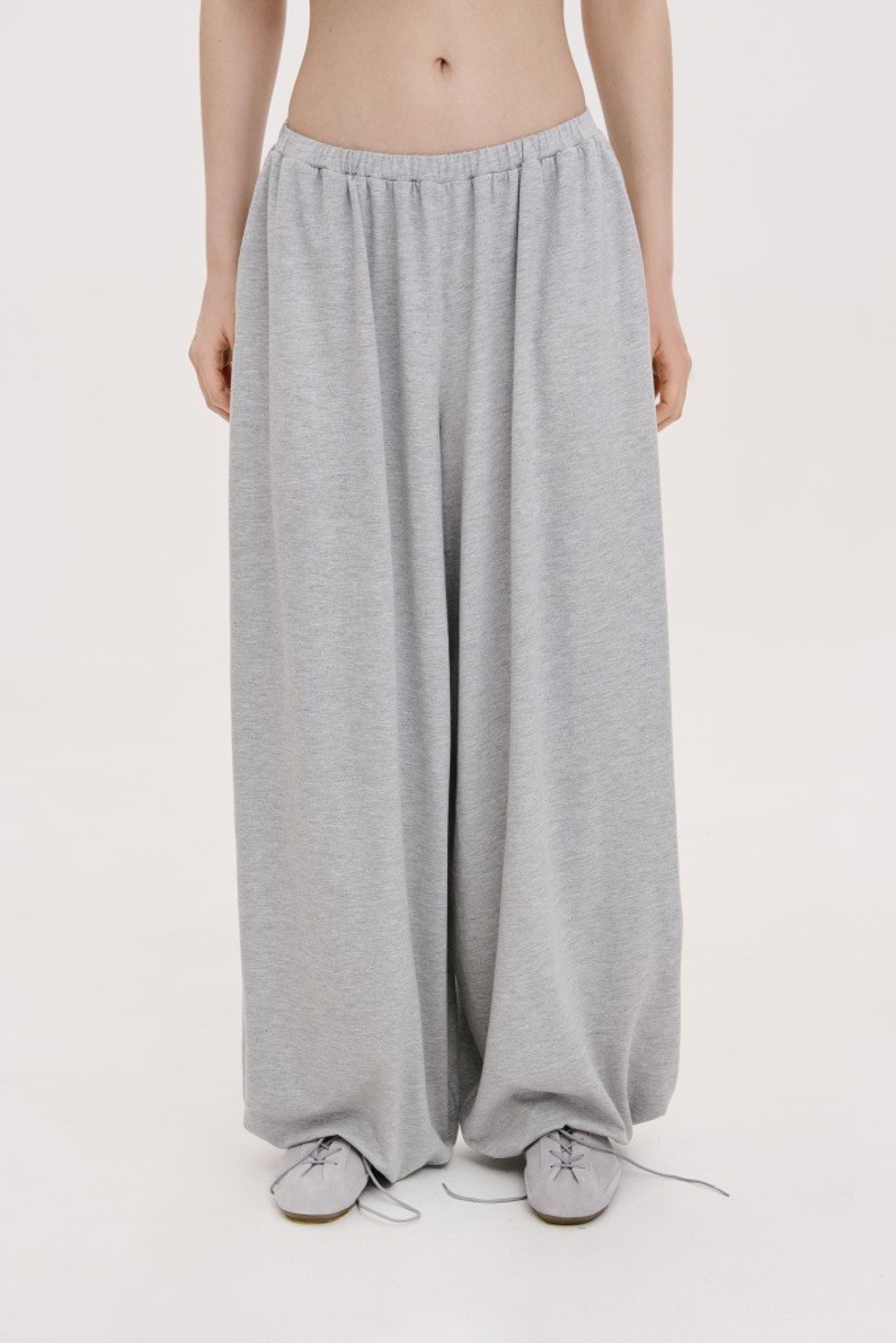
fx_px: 2314
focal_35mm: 62
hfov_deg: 21.9
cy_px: 672
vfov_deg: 32.4
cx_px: 448
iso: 200
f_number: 9
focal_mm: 62
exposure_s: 1/125
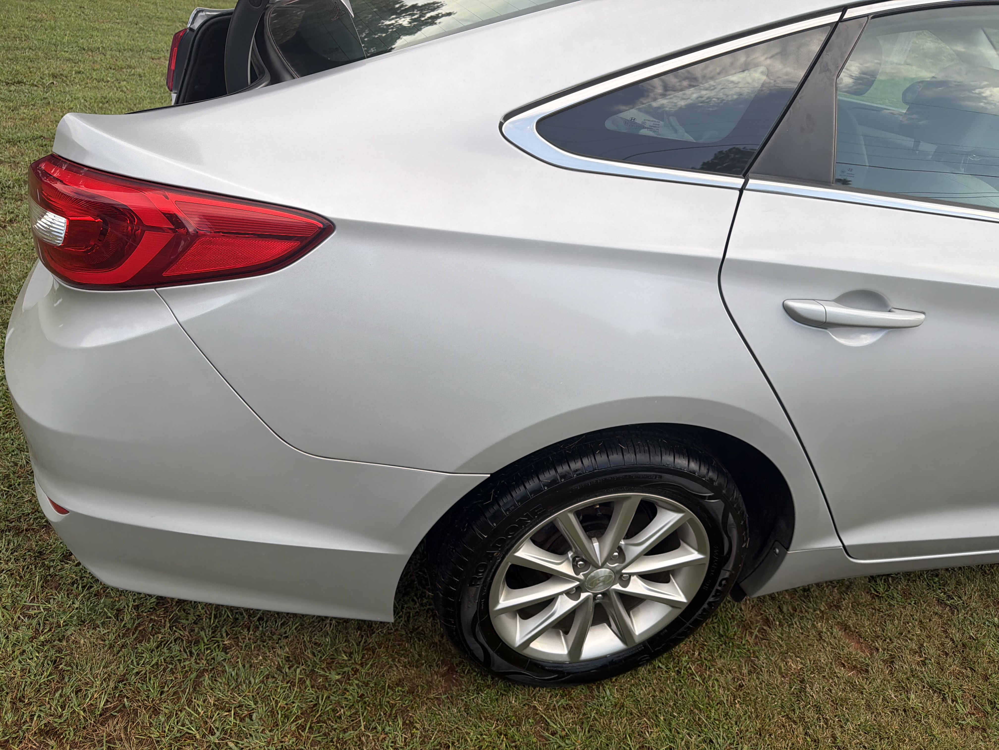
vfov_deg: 56.8
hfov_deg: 71.6
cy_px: 375
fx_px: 693
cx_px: 500
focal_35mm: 24
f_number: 1.78
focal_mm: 6.76
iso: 80
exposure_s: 1/1314
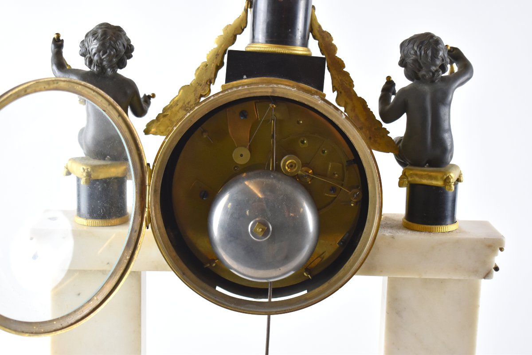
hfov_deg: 33.4
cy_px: 178
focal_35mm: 60
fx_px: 887
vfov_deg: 22.6
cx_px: 266
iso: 640
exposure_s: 1/60
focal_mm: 40
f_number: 5
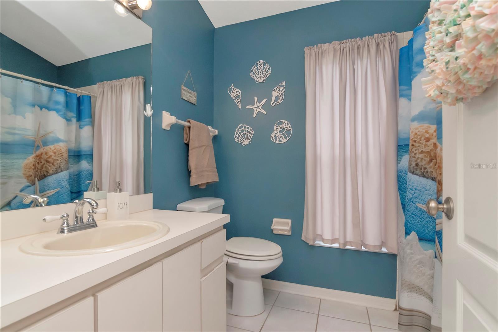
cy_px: 166
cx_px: 249
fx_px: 228
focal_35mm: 16
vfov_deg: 72.0
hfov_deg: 95.0
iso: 1000
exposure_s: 1/160
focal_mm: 11
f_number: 8
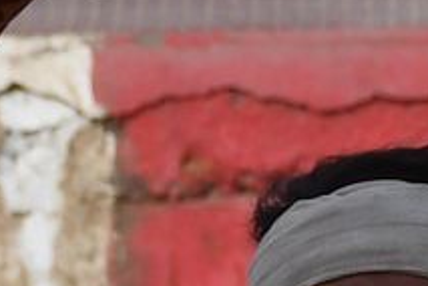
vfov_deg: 1.6
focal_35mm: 847
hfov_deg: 2.4
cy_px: 342
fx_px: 10069
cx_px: -28
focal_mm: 100
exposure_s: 1/640
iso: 160
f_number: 5.6
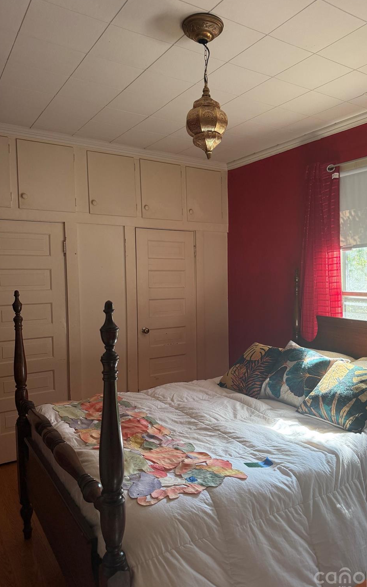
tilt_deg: -1.9
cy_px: 294
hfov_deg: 47.3
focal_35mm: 26
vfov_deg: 70.4
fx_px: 416
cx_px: 221
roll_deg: +1.6
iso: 200
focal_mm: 6.76
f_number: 1.78
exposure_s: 1/129
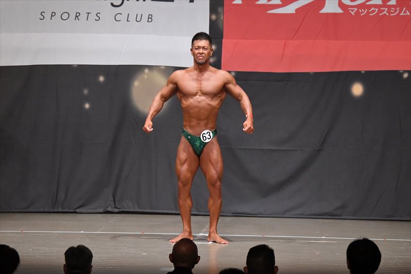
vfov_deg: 7.3
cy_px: 137
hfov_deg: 11.0
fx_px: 2134
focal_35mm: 187
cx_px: 206
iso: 6400
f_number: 5.6
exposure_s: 1/400
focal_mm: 125
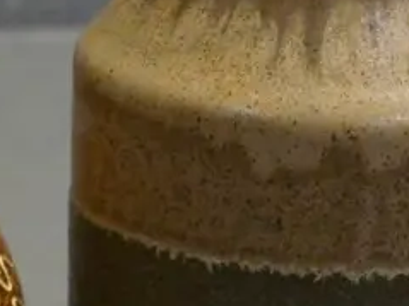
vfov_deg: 6.9
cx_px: -166
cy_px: 260
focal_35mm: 214
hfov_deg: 9.1
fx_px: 2527
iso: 3200
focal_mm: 25
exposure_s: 1/250
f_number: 4.9
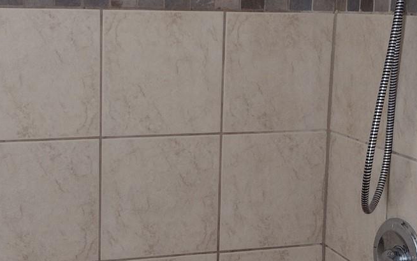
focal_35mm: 70
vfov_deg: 18.6
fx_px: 796
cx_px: 171
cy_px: 97
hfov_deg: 29.3
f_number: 1.7
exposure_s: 1/40
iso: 296
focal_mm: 4.71
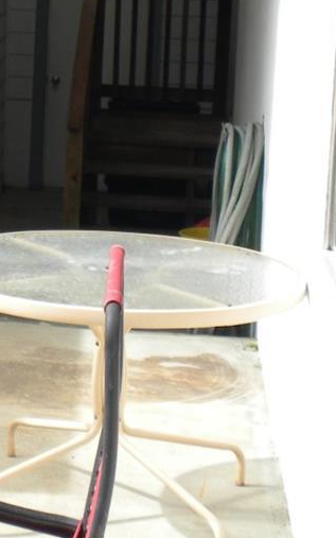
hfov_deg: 10.6
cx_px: -258
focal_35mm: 116
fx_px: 1699
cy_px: 55
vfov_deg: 17.7
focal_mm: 6.6
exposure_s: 1/64.8
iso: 64
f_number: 10
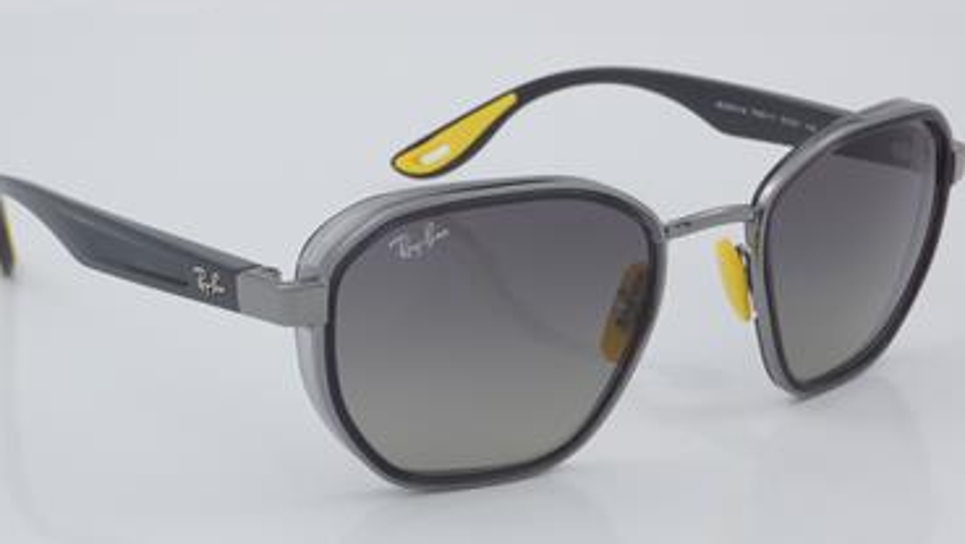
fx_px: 2176
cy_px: 277
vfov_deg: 14.2
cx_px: 471
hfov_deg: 25.0
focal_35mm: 85
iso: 100
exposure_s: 1/4
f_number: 32
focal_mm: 50
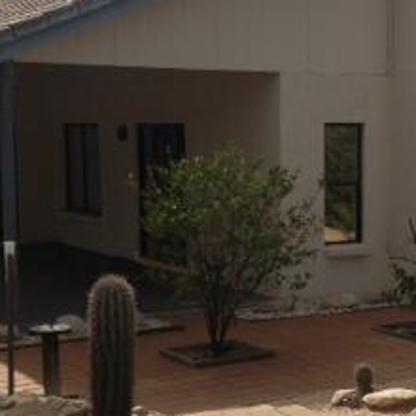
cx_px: 371
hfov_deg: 20.0
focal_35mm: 85
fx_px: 1156
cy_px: 259
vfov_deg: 20.4
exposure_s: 1/2169
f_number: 2.4
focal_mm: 4.12
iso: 64
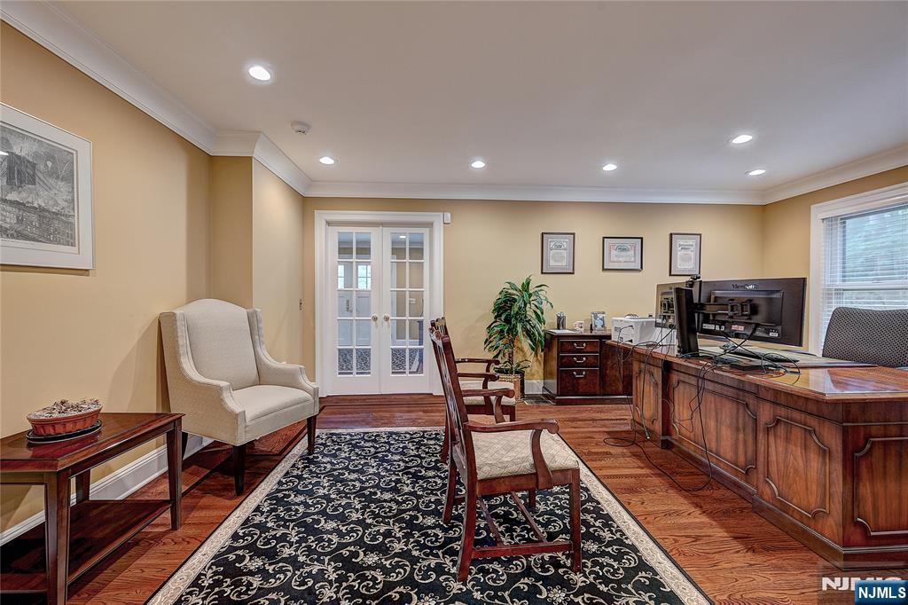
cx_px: 454
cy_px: 302
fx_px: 353
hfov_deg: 104.3
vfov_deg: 81.2
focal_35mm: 14
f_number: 8
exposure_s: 1/1.67
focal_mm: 14
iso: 400
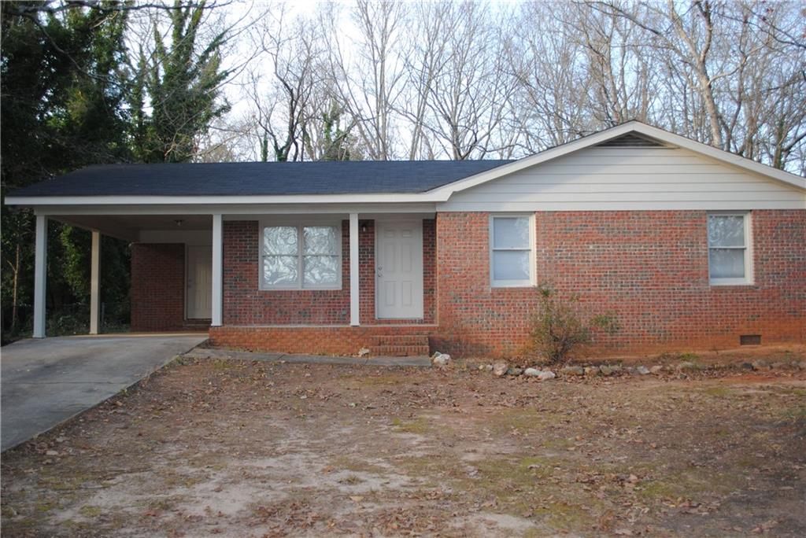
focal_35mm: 36
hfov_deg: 53.1
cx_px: 403
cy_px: 269
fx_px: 806
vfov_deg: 36.9
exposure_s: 1/100
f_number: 4
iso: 200
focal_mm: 24
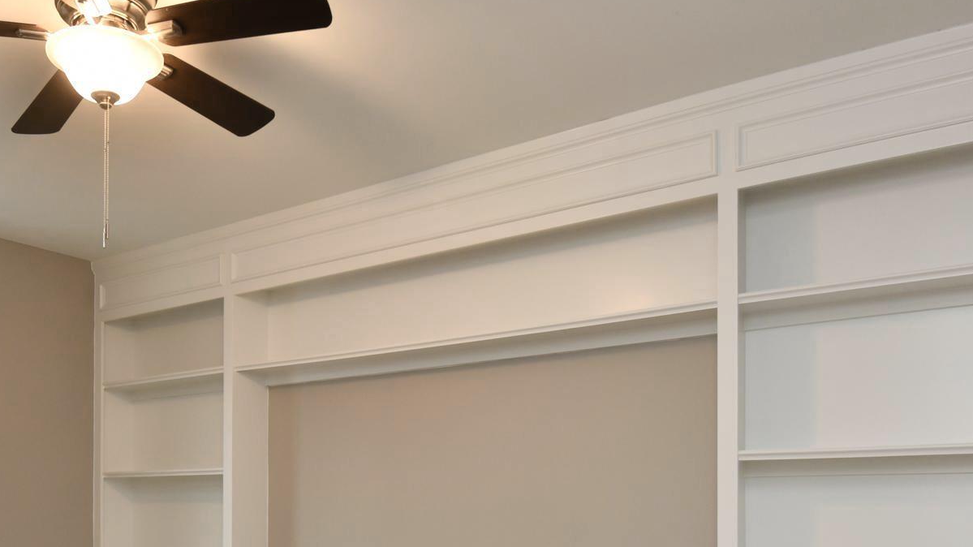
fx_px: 877
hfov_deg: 57.0
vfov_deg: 32.9
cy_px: 492
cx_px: 342
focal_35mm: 34
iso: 560
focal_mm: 19
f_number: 5.6
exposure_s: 1/60
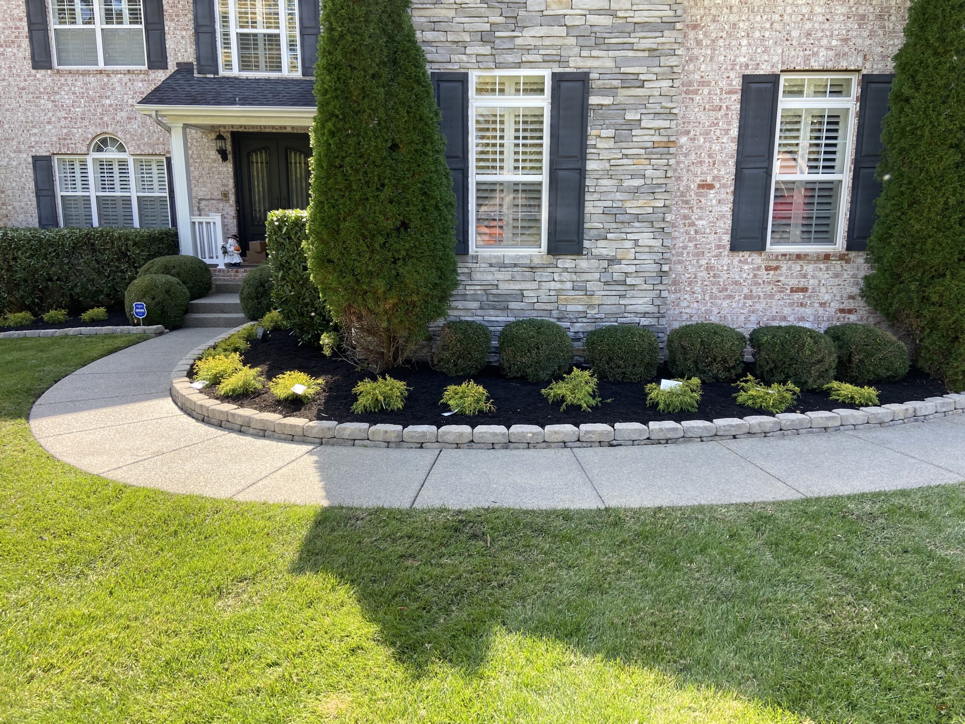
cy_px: 362
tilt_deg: -11.5
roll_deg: +0.6
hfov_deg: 67.3
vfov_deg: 53.1
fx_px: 725
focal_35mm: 26
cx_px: 482
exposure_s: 1/454
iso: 32
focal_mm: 4.25
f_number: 1.8
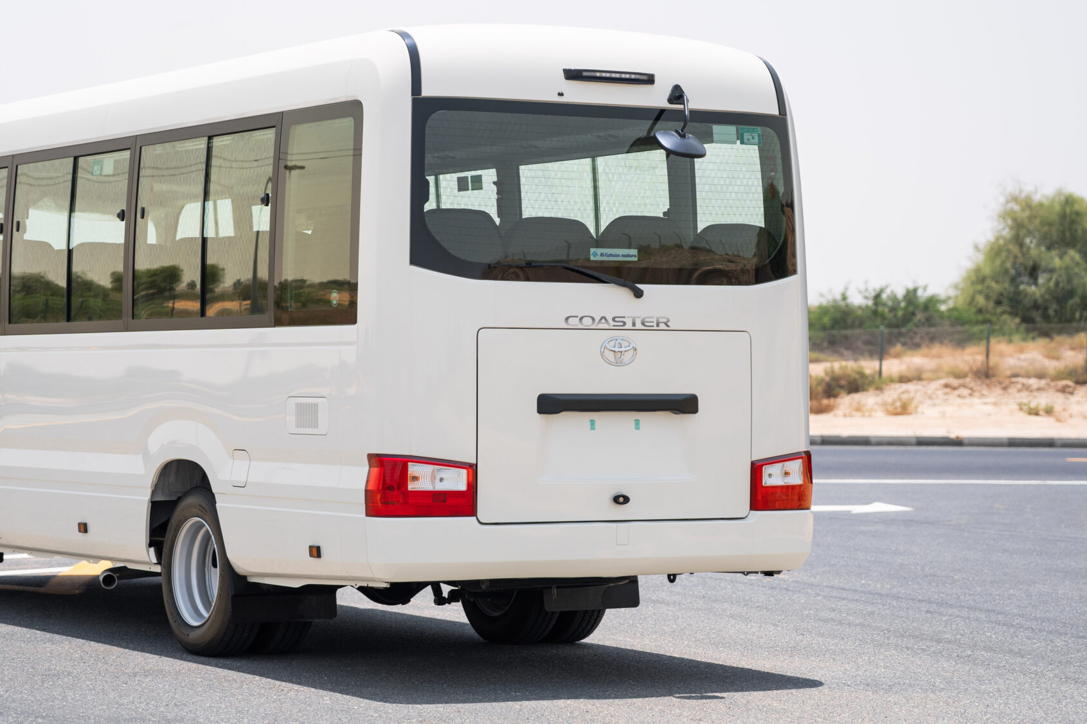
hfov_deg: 19.3
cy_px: 285
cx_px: 448
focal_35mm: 106
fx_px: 3200
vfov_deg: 12.9
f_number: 2.8
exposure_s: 1/250
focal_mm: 70
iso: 400
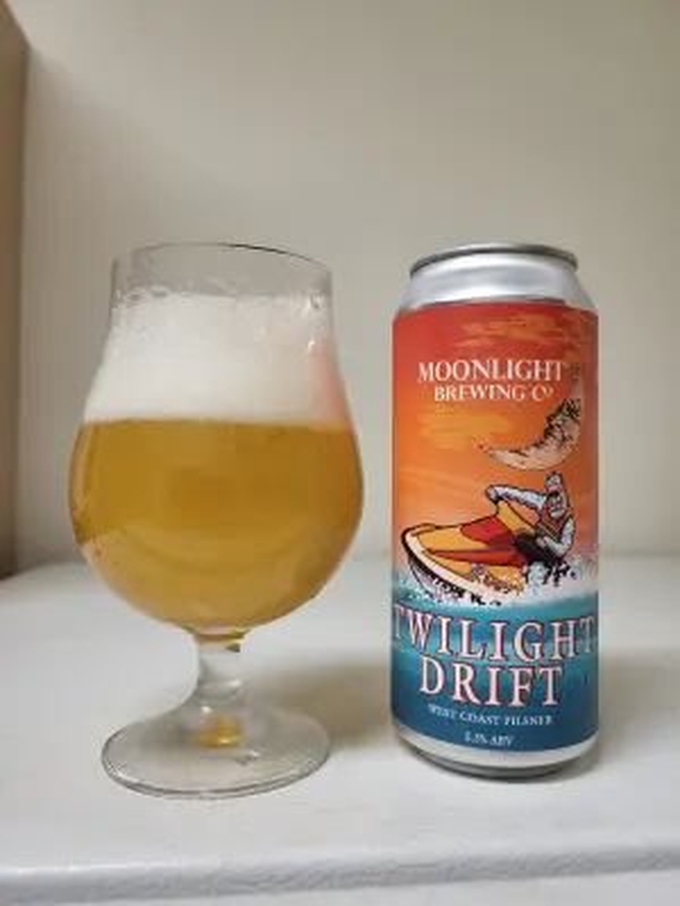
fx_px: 681
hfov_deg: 53.1
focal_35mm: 26
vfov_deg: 67.3
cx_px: 340
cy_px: 453
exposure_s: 1/120
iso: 200
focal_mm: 5.4
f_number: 1.8
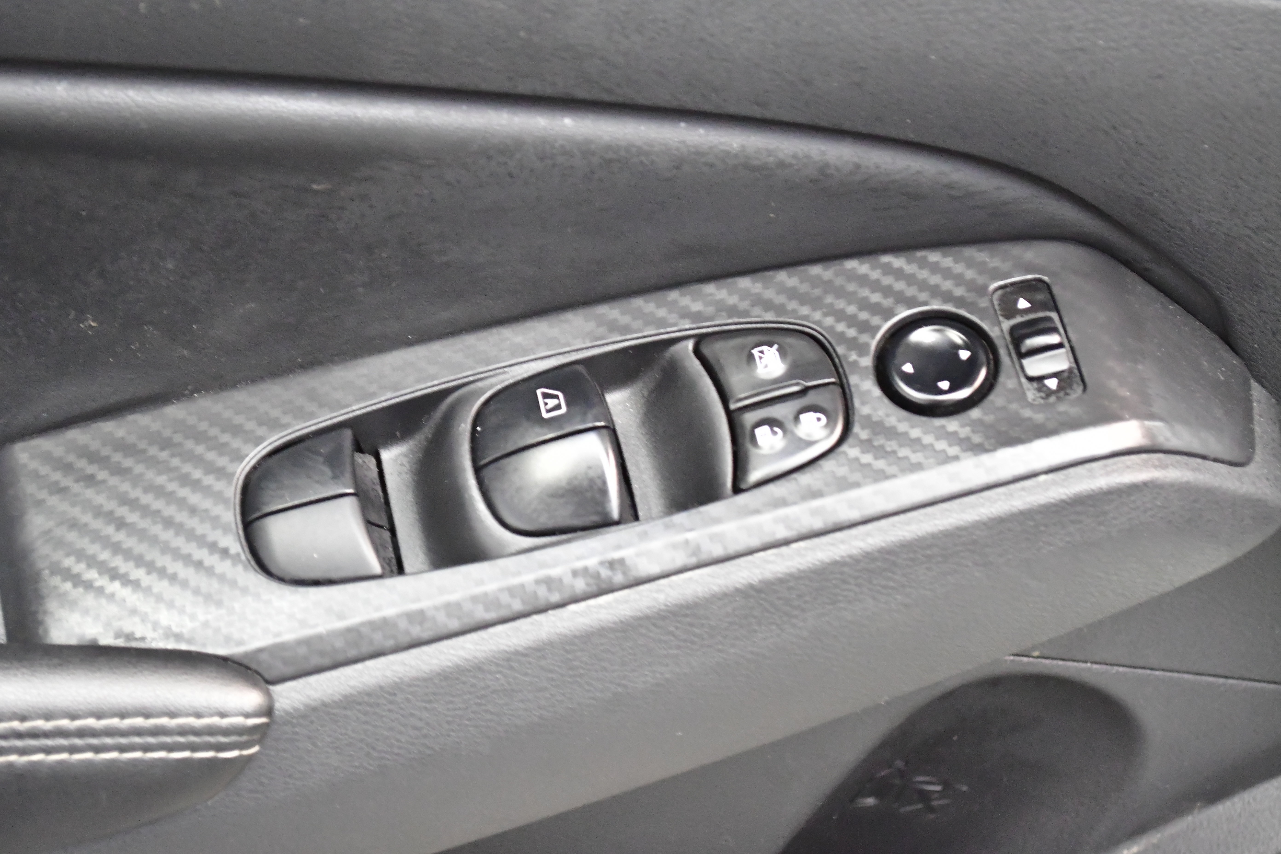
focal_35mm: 82
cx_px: 640
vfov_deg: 16.6
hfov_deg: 24.6
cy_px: 427
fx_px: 2935
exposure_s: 1/30
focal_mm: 55
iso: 5600
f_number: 5.6
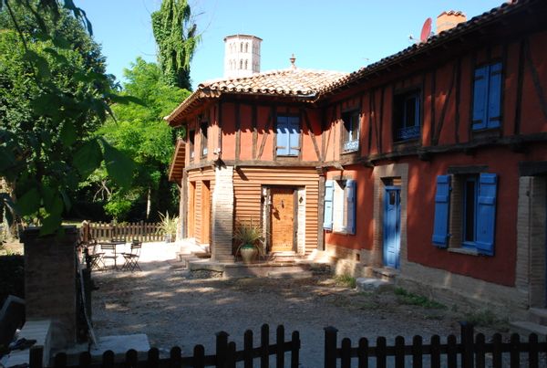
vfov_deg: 34.4
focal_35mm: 39
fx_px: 594
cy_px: 184
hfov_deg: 49.5
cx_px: 274
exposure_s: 1/400
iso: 800
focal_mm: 26
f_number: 10
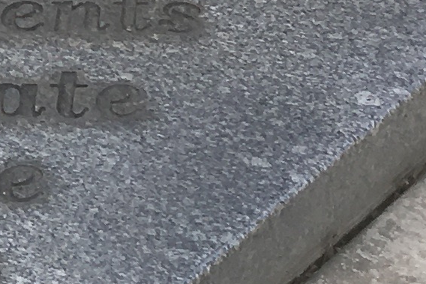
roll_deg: -1.4
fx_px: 2533
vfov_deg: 6.0
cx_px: -467
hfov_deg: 9.0
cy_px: -492
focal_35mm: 214
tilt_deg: -23.3
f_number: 2.2
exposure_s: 1/398
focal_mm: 4.15
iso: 25
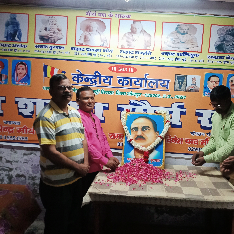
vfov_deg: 48.4
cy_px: 120
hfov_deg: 48.2
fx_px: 260
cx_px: 139
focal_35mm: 34
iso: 529
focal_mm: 3.37
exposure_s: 1/33.3
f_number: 2.2
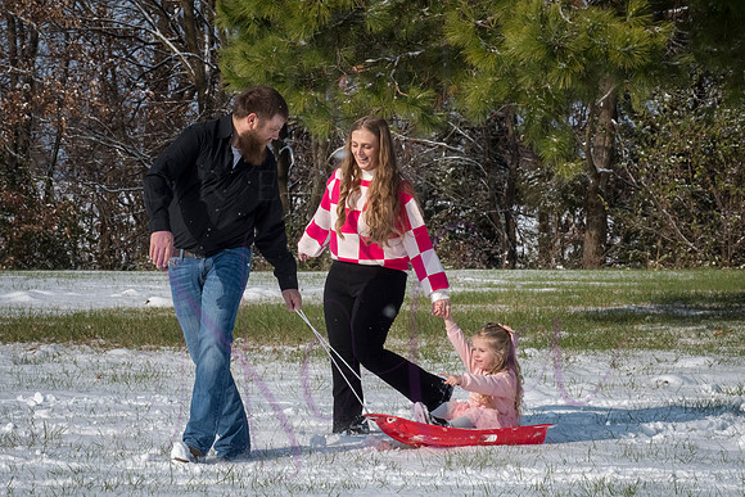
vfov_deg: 8.2
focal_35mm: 168
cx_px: 372
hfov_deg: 12.2
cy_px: 248
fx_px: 3473
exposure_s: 1/1000
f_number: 16
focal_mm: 112
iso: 640
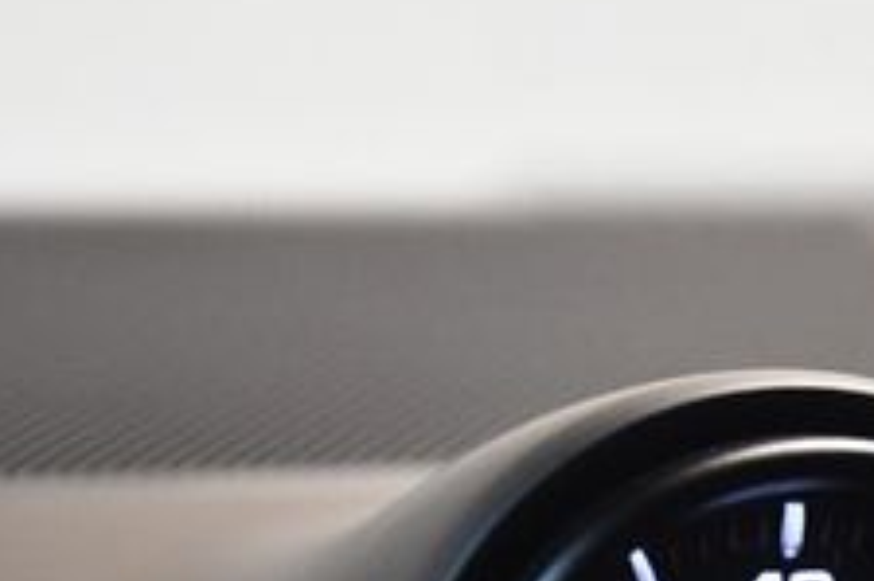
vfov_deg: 5.1
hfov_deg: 7.7
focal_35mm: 266
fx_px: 6453
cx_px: 679
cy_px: 710
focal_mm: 62
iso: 3600
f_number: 5
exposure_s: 1/60
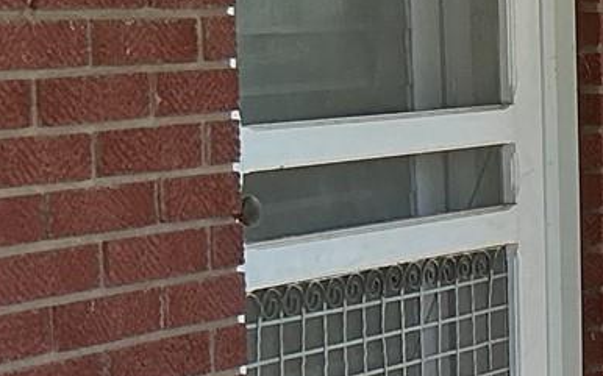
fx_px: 2678
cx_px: 1159
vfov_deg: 8.0
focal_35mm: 163
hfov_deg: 11.7
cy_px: 340
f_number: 1.8
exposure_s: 1/289
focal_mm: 3
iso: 25
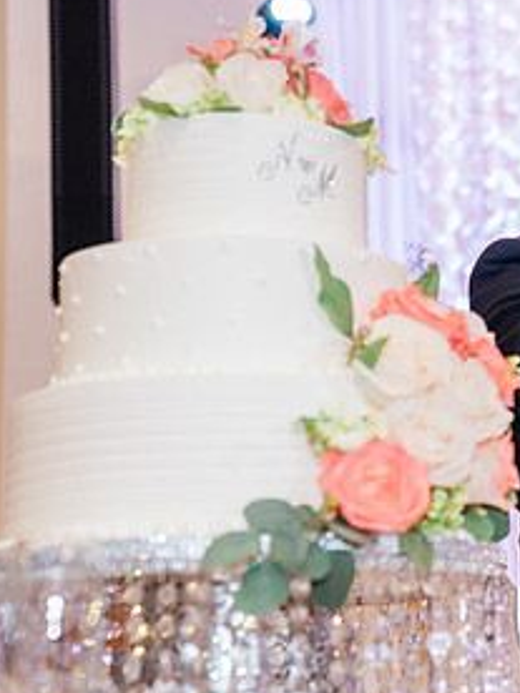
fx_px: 2023
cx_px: 713
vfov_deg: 19.4
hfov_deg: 14.0
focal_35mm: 101
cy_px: 365
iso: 1000
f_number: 2.8
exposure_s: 1/125
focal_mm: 50
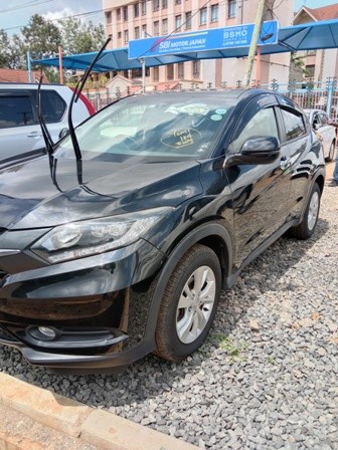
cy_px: 225
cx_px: 169
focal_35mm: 26
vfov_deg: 67.3
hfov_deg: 53.1
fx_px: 338
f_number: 2.2
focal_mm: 3.65
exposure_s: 1/374
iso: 100
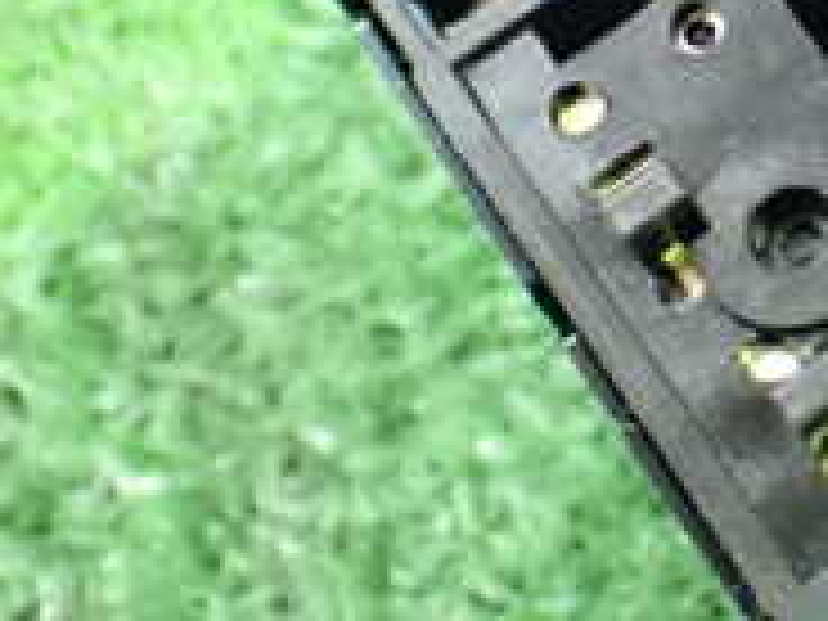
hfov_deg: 14.9
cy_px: 14
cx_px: 1206
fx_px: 2966
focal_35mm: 124
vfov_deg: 11.8
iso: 1600
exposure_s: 1/30
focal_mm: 6.83
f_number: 2.7
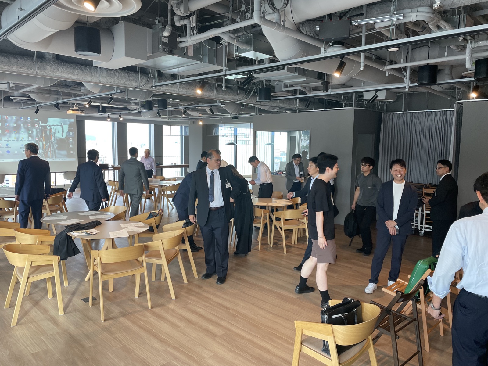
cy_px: 183
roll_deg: +0.2
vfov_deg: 53.1
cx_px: 244
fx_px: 367
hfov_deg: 67.3
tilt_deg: -5.6
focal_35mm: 26
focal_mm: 4.2
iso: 100
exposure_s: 1/121
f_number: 1.6
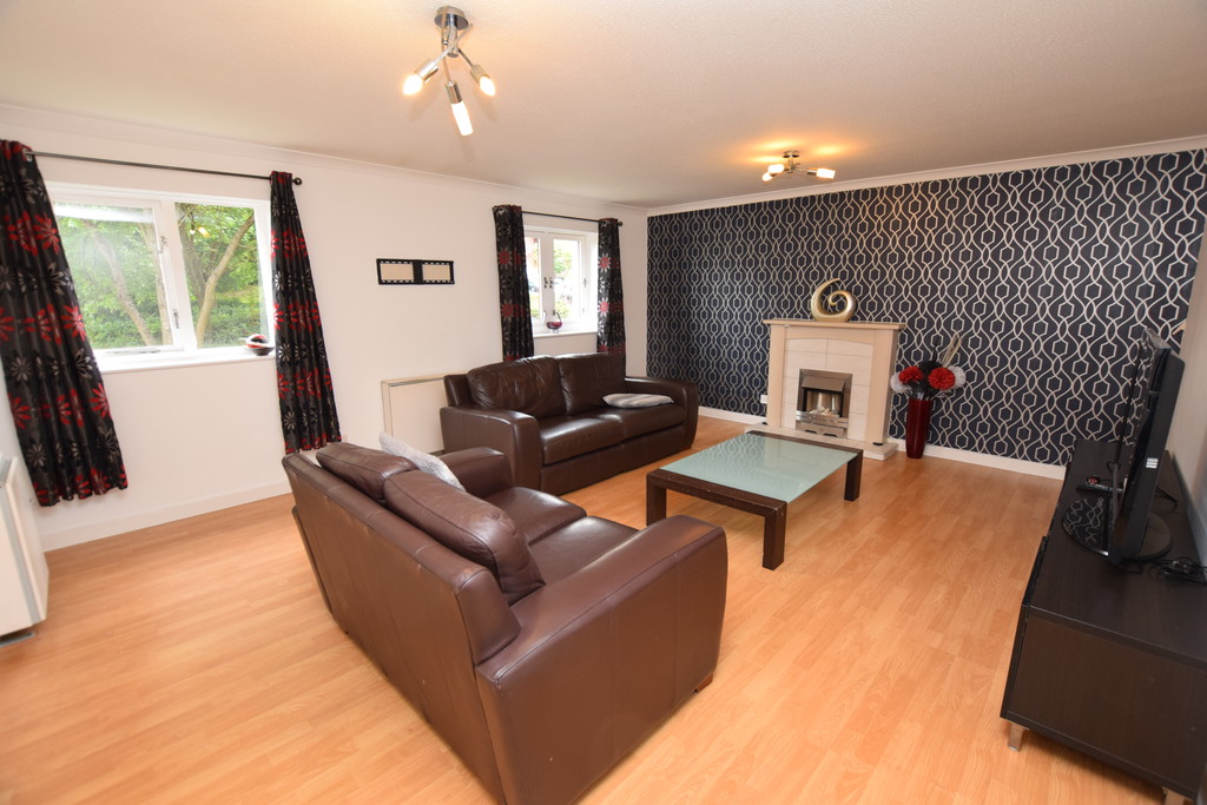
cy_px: 402
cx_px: 604
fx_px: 503
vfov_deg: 77.3
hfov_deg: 100.4
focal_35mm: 15
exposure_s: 1/100
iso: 800
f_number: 5
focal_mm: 10
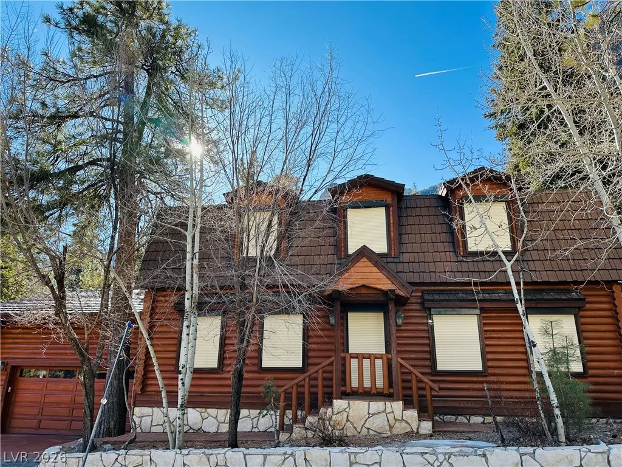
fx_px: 431
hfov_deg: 71.6
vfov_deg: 56.8
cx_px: 311
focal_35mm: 24
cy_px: 234
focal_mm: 6.86
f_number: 1.78
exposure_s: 1/1751
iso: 80
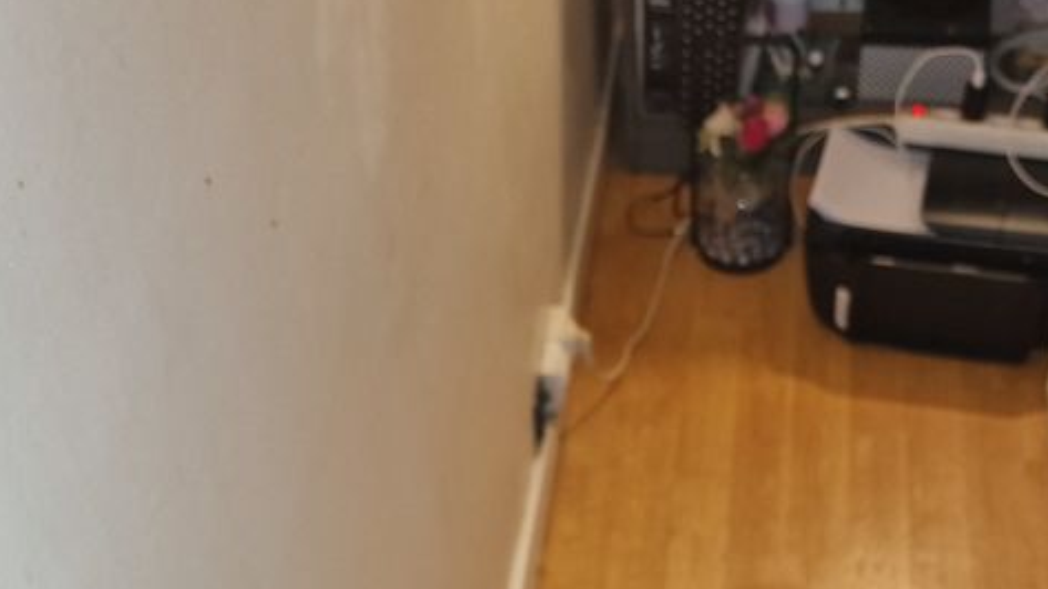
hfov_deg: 39.0
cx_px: 638
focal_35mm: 53
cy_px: 746
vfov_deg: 20.8
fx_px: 1473
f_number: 1.8
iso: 800
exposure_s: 1/100
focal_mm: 6.4
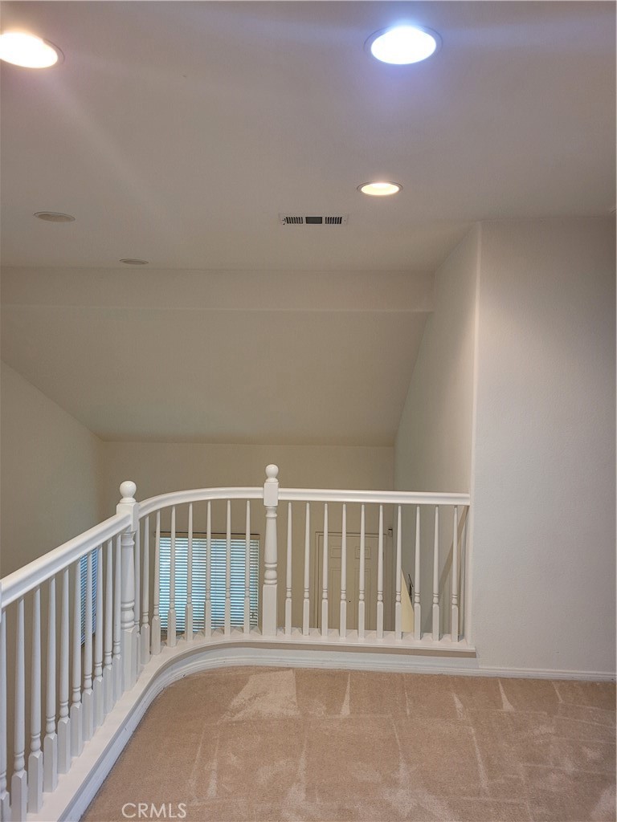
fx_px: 618
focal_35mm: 26
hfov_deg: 53.1
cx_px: 308
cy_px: 411
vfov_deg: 67.3
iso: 250
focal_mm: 5.4
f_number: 1.8
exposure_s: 1/59
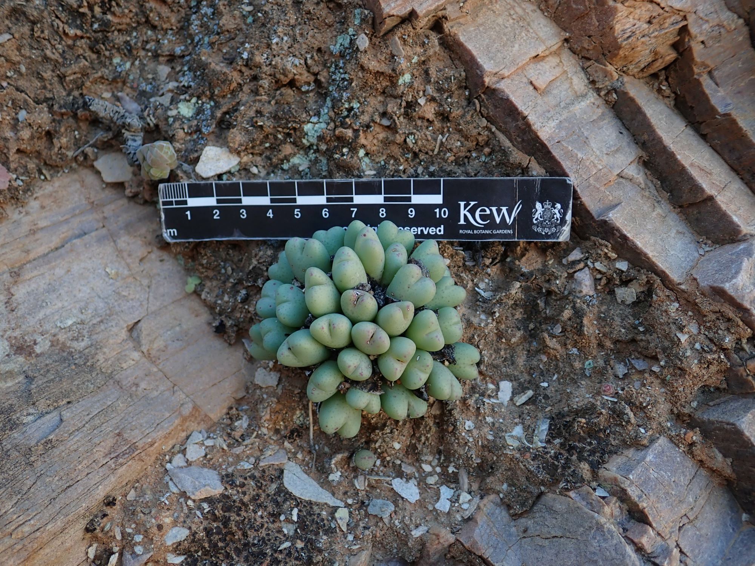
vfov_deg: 46.8
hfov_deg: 60.0
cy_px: 283
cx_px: 378
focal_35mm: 30
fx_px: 654
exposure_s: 1/125
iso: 100
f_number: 2.3
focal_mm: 5.5
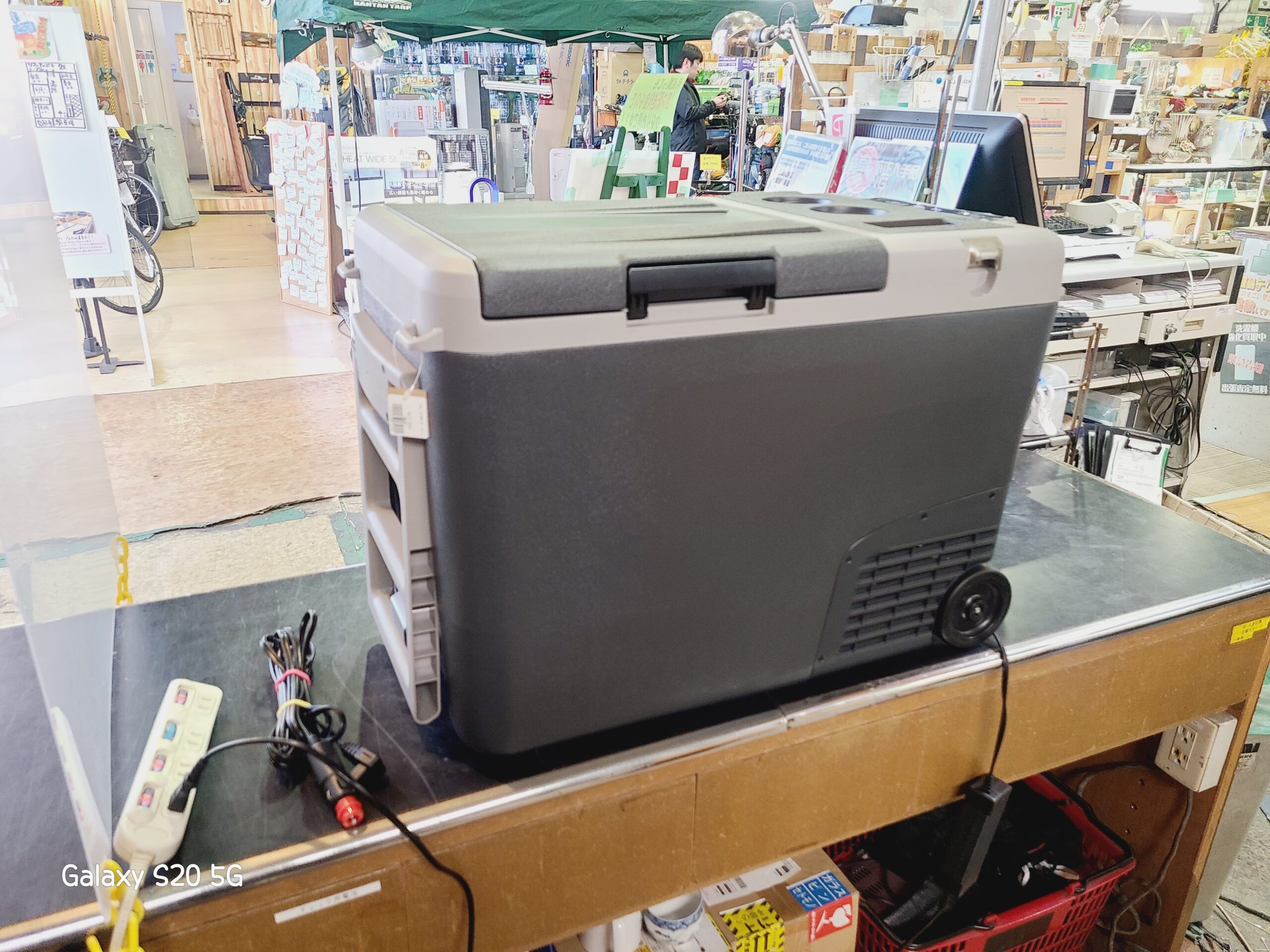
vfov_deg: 53.1
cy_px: 476
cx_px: 635
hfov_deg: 67.3
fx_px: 954
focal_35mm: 26
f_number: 1.8
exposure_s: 1/50
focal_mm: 5.4
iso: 250
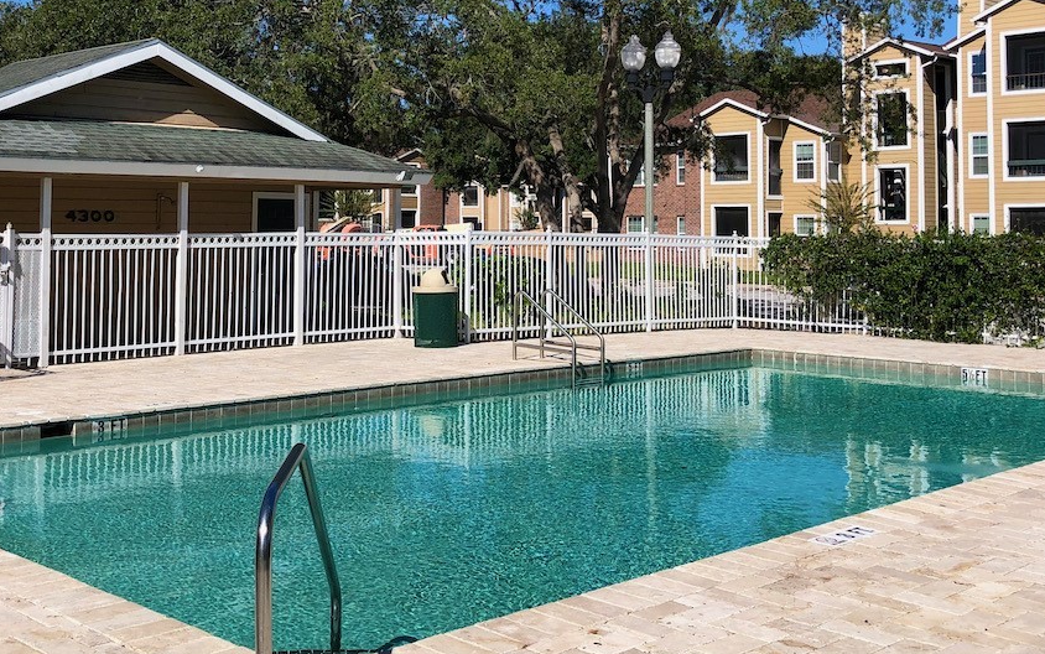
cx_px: 430
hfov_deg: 44.2
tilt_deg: +2.9
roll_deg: -0.6
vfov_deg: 28.2
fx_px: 1282
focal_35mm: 45
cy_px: 168
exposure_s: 1/2703
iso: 20
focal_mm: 4
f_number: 1.8
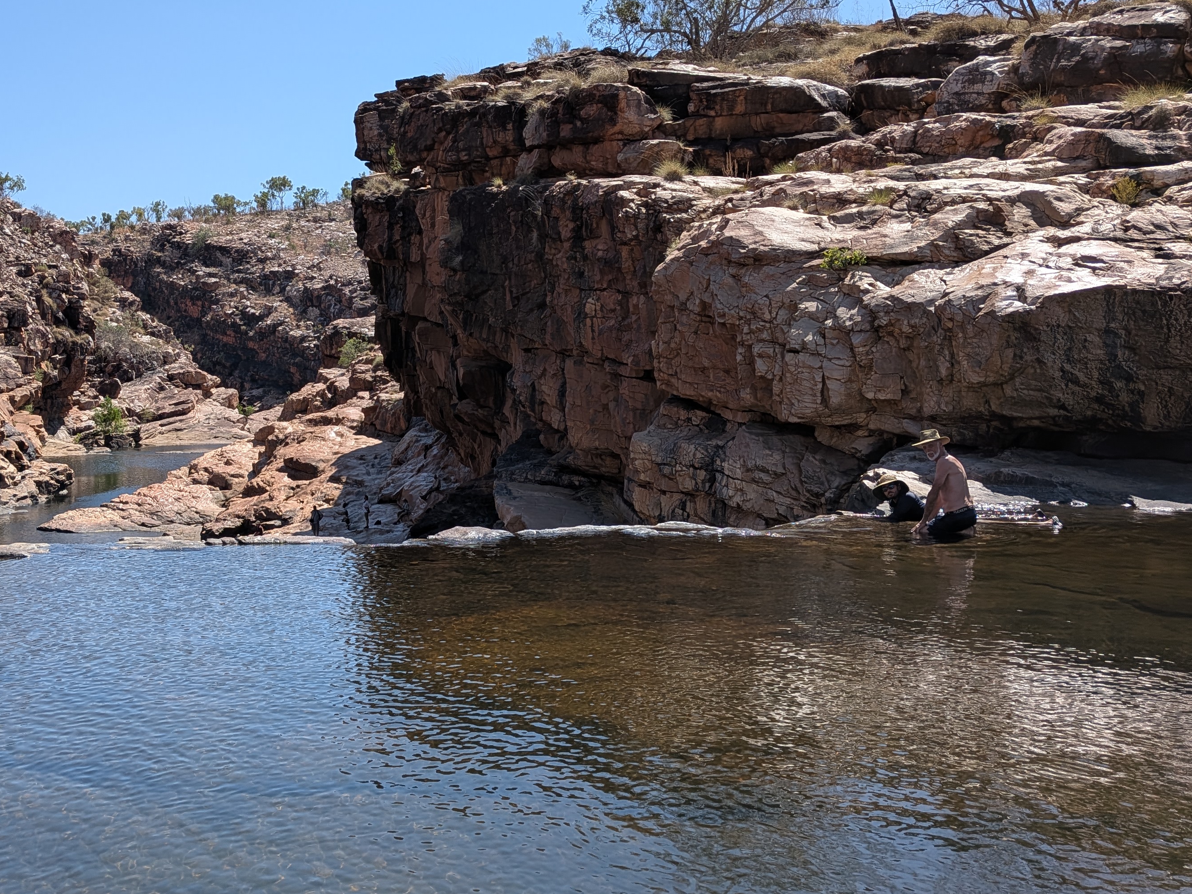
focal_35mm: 36
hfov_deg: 50.8
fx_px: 1240
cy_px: 326
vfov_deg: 39.3
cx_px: 448
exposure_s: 1/1447
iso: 28
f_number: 1.7
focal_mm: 4.53
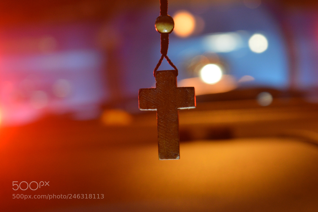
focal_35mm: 82
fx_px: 728
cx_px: 159
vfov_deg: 16.5
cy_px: 106
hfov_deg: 24.6
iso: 800
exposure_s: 1/3
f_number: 7.1
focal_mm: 55
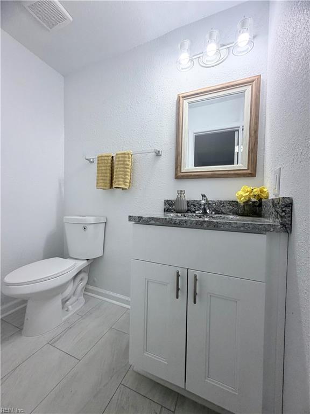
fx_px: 167
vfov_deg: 102.1
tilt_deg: -2.3
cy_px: 207
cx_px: 155
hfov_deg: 85.7
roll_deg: -1.0
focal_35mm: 14
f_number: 2.2
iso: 125
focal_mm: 2.22
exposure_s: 1/120
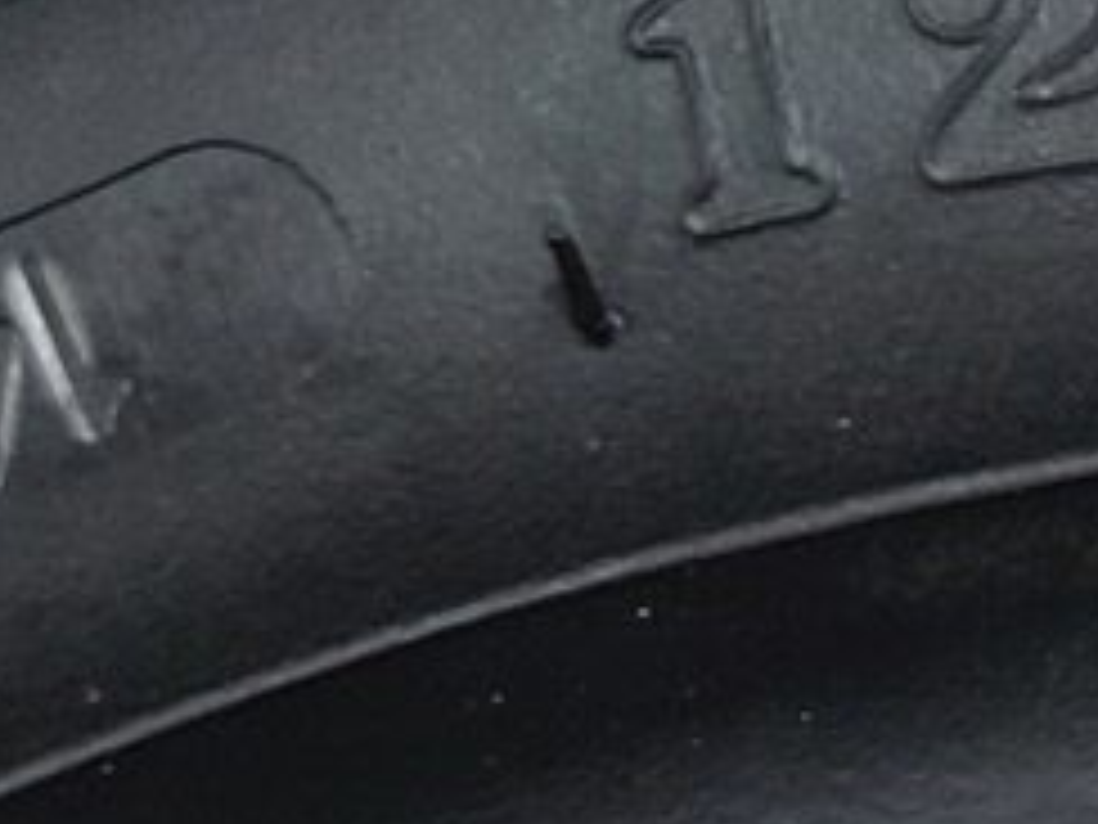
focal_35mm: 131
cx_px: 1701
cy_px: 270
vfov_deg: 11.3
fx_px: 4155
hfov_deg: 14.0
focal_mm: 6.04
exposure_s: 1/25
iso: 659
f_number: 1.9
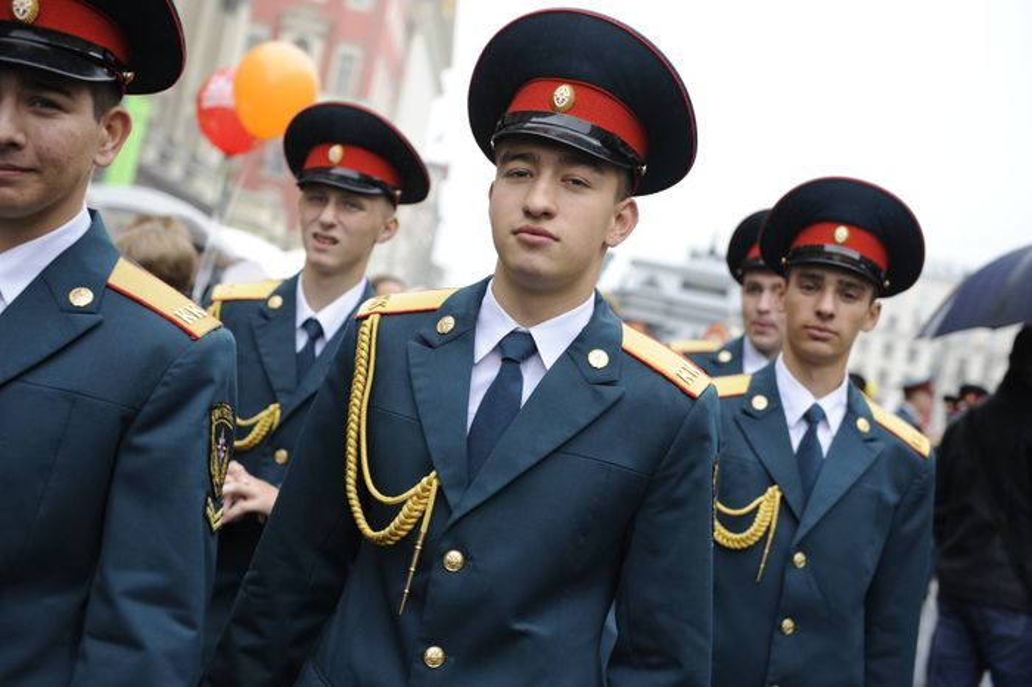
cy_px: 344
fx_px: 1490
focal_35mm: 52
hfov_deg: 38.2
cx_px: 516
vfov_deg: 26.0
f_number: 3.5
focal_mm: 52
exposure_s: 1/400
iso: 400
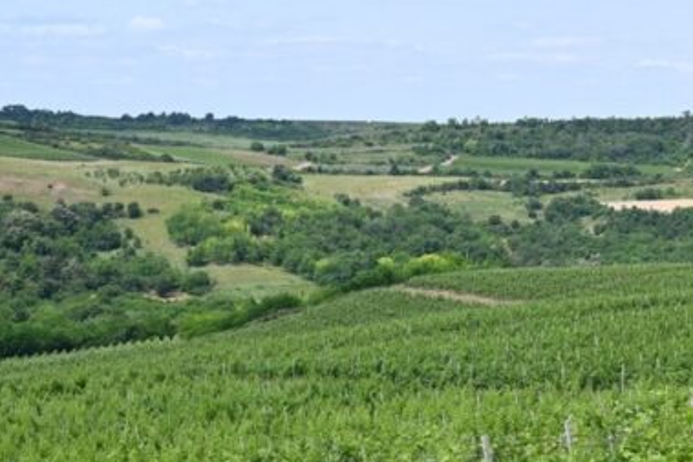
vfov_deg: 15.6
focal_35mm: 87
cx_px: 629
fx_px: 1675
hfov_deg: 22.8
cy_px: 377
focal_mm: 43
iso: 200
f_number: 10
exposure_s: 1/320
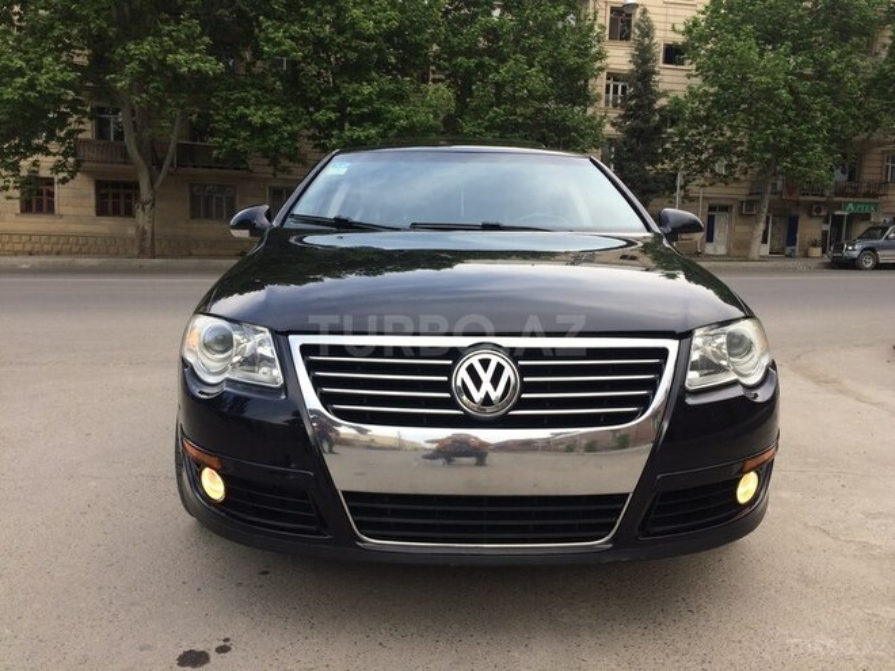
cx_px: 448
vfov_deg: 48.2
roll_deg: -2.5
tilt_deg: -6.2
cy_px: 336
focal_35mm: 29
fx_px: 750
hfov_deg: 61.7
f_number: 2.2
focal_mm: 4.15
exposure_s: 1/519
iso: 32
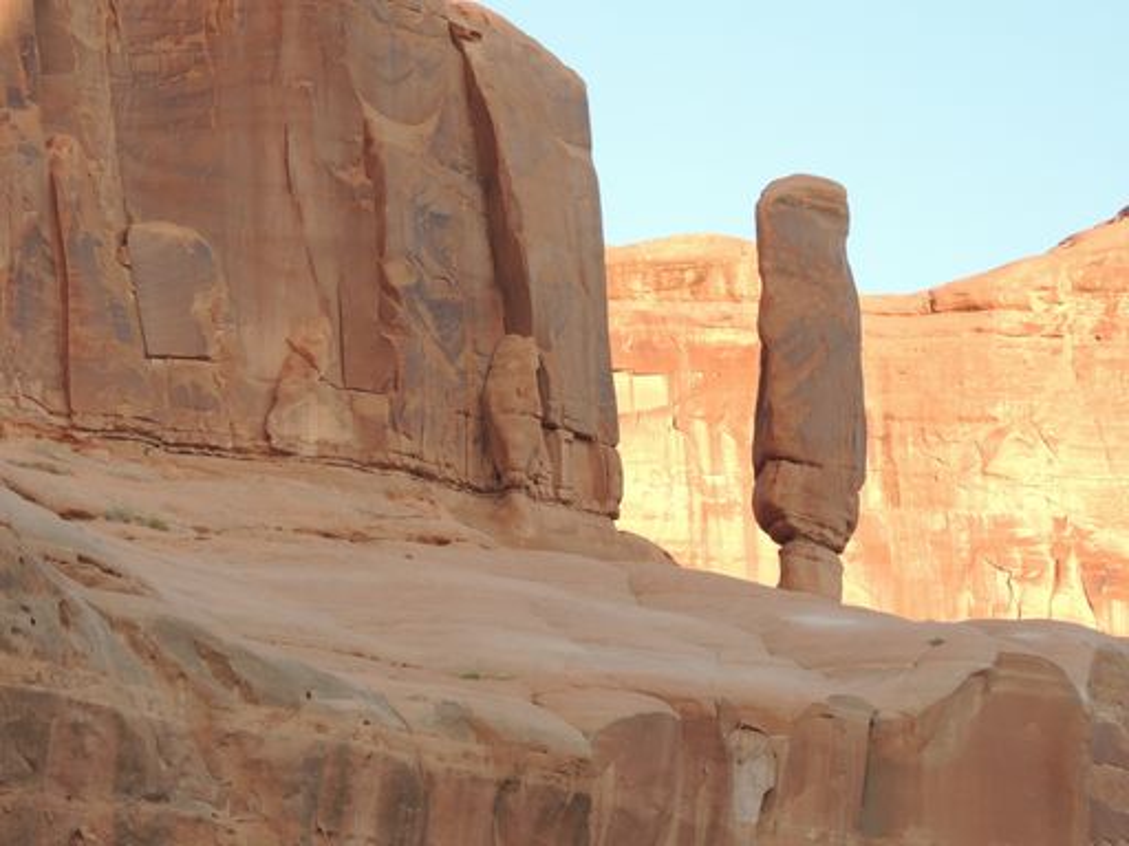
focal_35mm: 145
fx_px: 4729
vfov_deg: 10.2
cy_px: 423
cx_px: 564
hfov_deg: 13.6
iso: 400
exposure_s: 1/500
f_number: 4.4
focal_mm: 25.8
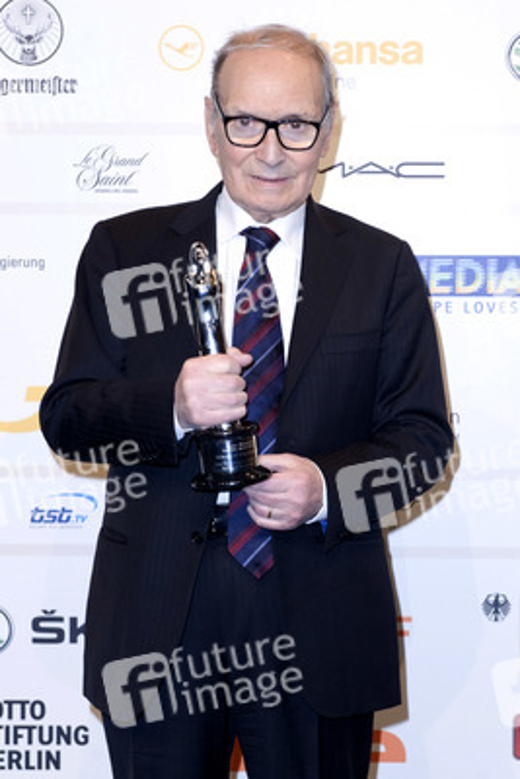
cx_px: 260
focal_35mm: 70
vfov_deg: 28.8
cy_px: 390
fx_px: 1515
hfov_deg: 19.5
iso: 800
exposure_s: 1/250
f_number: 6.3
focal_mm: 70
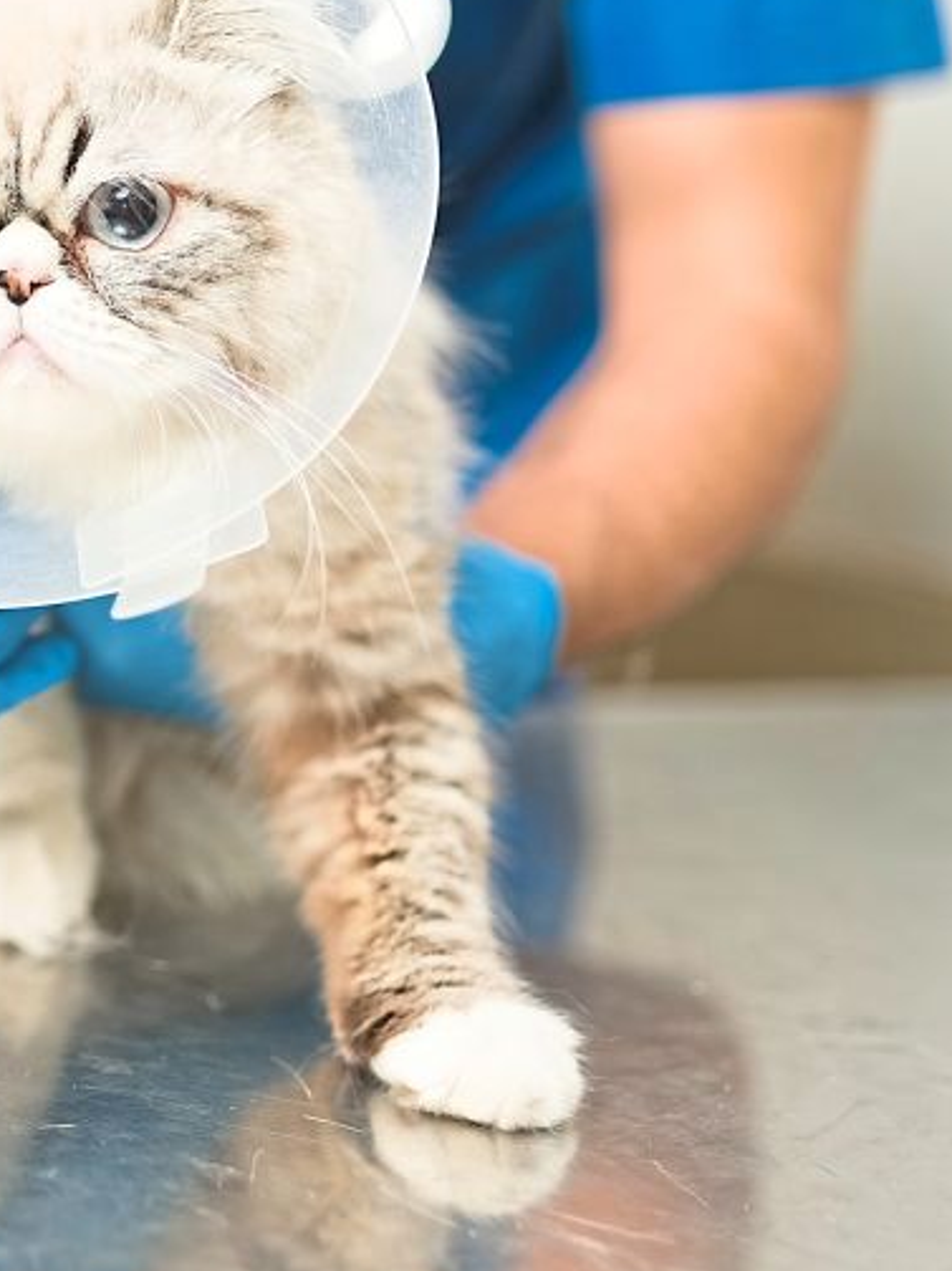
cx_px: -205
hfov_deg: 17.0
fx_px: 3045
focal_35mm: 83
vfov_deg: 23.5
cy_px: 443
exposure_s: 1/250
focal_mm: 35
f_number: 1.8
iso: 100
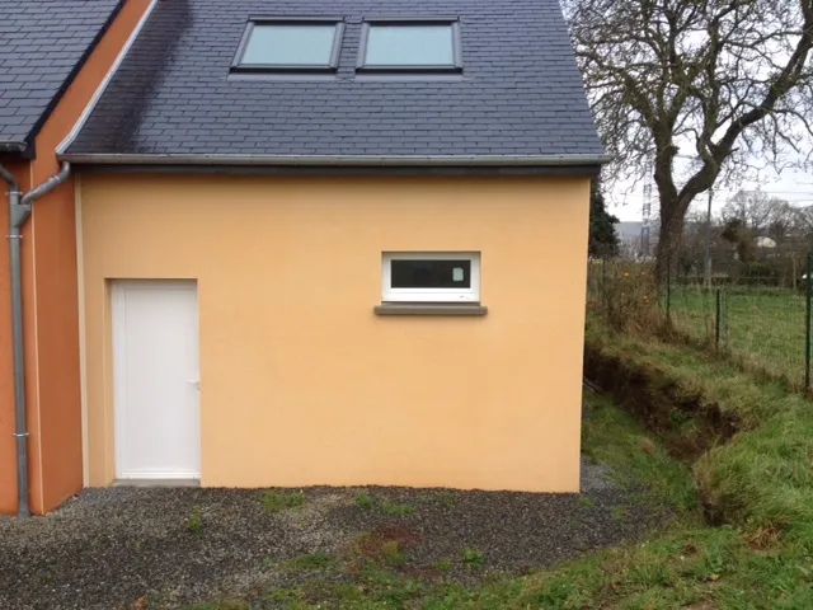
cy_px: 305
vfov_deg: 40.7
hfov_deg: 52.6
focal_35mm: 35
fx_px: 822
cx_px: 406
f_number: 2.4
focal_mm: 4.28
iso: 80
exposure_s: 1/120
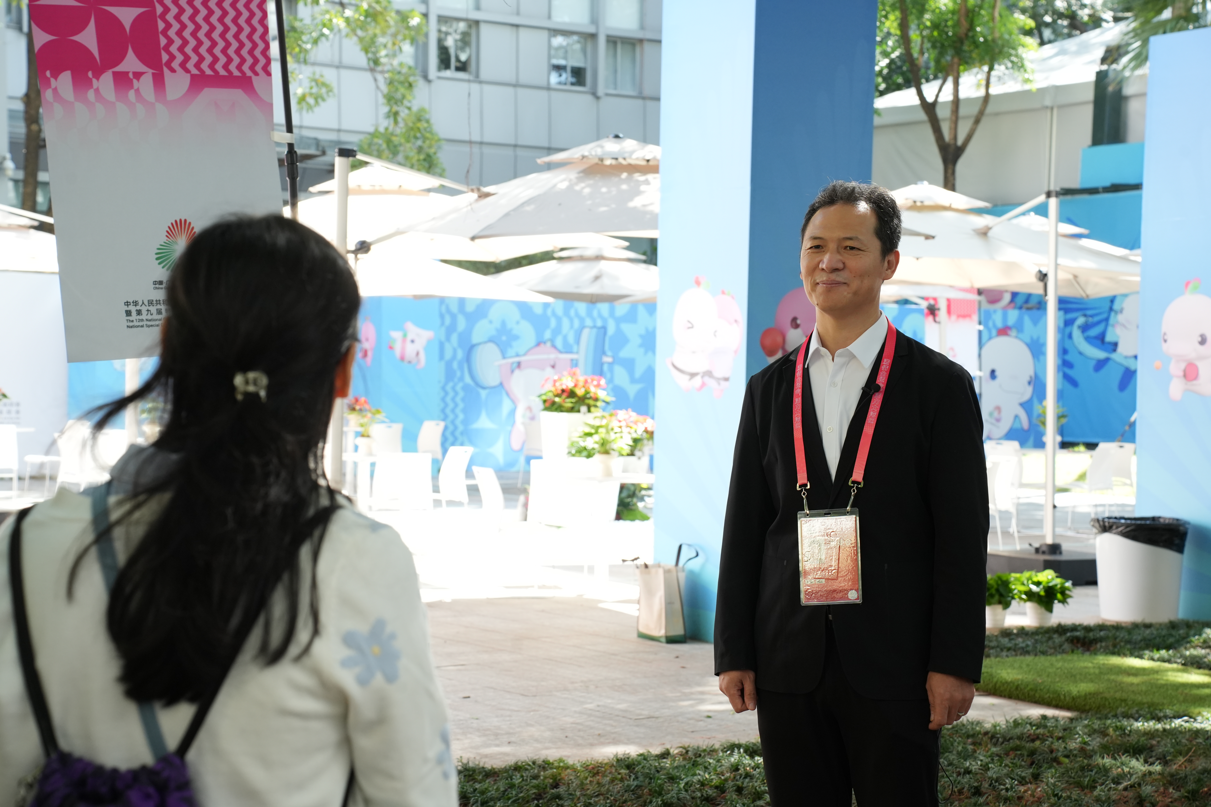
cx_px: 606
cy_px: 404
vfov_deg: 18.2
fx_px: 2523
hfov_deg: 27.0
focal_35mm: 75
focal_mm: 75
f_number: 8
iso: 1250
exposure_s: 1/200
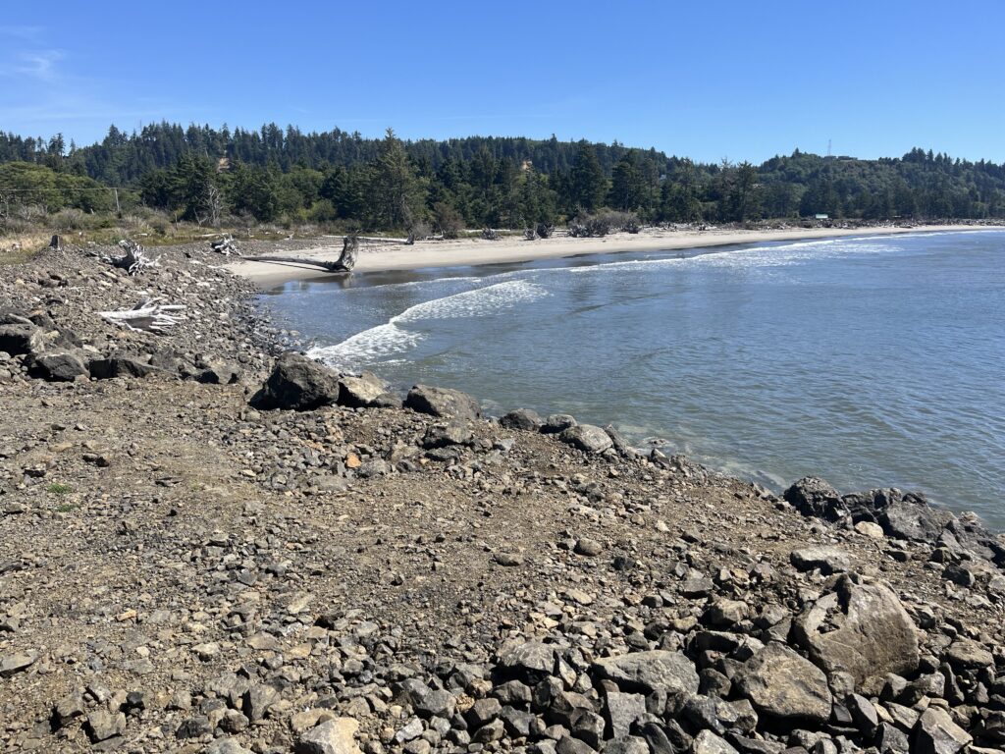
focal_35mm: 26
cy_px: 377
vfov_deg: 53.1
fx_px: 755
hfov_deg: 67.3
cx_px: 502
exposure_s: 1/2967
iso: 50
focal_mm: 5.1
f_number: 1.6
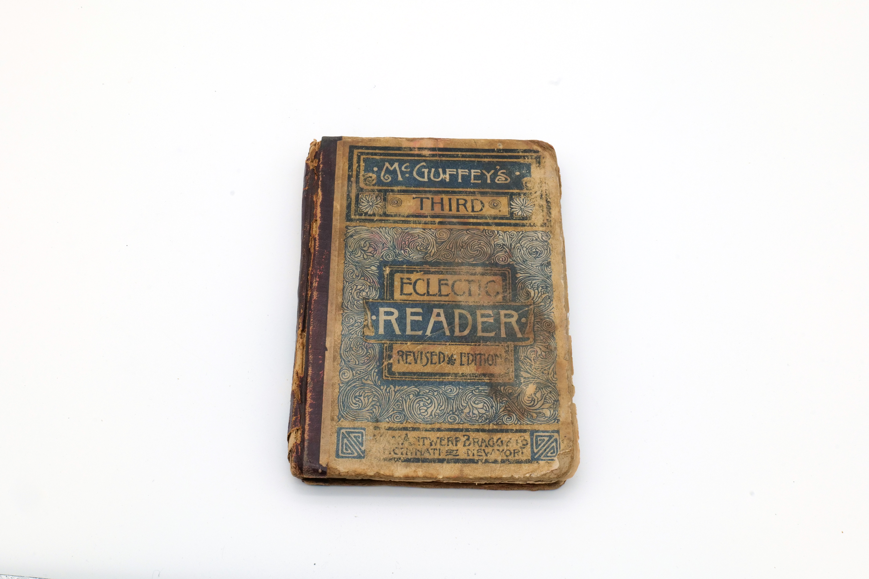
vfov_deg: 27.0
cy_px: 290
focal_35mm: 50
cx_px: 434
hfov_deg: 39.6
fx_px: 1207
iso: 2000
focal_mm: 50
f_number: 22
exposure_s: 1/80
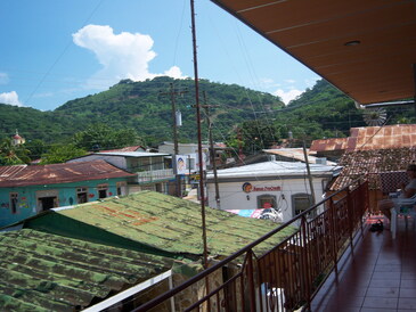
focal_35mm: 36
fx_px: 433
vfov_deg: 39.7
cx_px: 208
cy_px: 156
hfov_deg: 51.3
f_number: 4.8
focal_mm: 7.5
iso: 80
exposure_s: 1/640
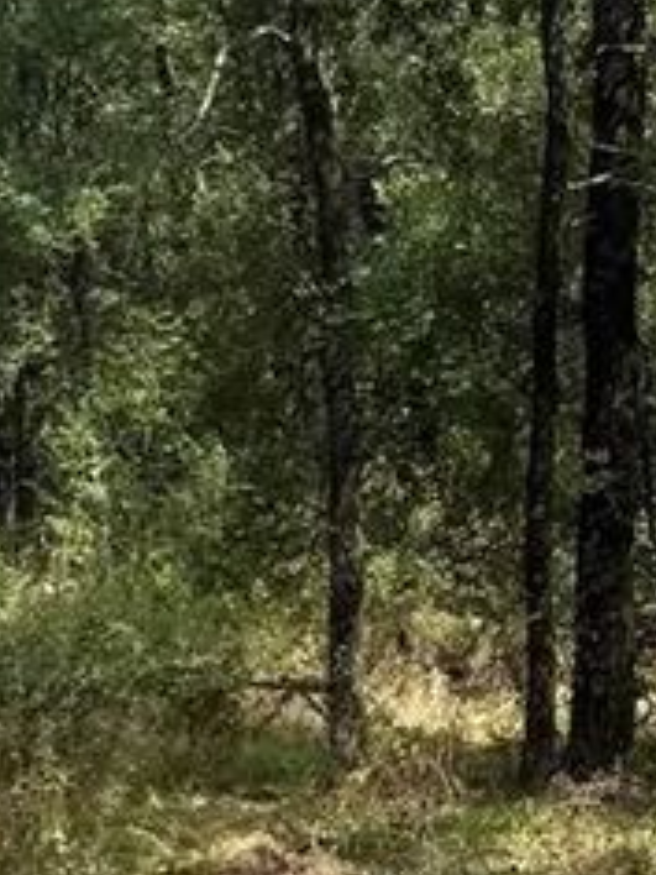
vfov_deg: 14.2
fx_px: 3512
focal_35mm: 139
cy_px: 473
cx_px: 634
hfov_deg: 10.6
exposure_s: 1/2110
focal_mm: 6.76
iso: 100
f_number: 1.78
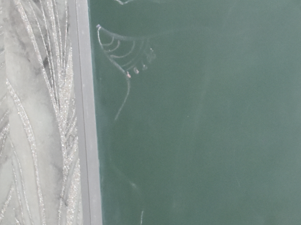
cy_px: 251
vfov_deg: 6.3
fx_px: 2052
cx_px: 677
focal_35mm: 236
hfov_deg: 7.9
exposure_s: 1/60
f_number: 4
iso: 1400
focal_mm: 32
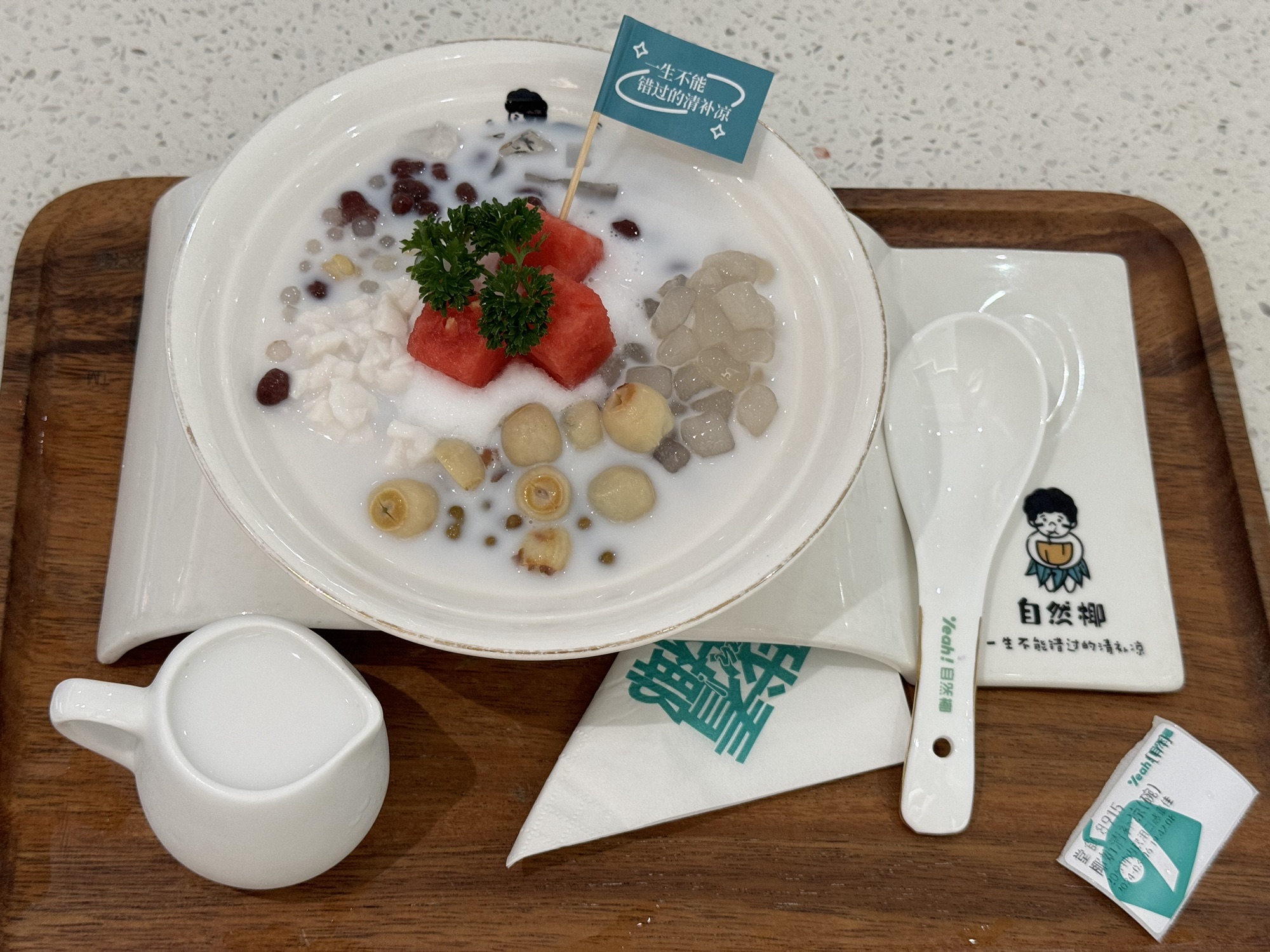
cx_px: 635
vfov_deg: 30.3
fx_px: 1761
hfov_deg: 39.7
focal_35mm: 48
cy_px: 476
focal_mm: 6.86
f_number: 1.78
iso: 100
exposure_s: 1/50
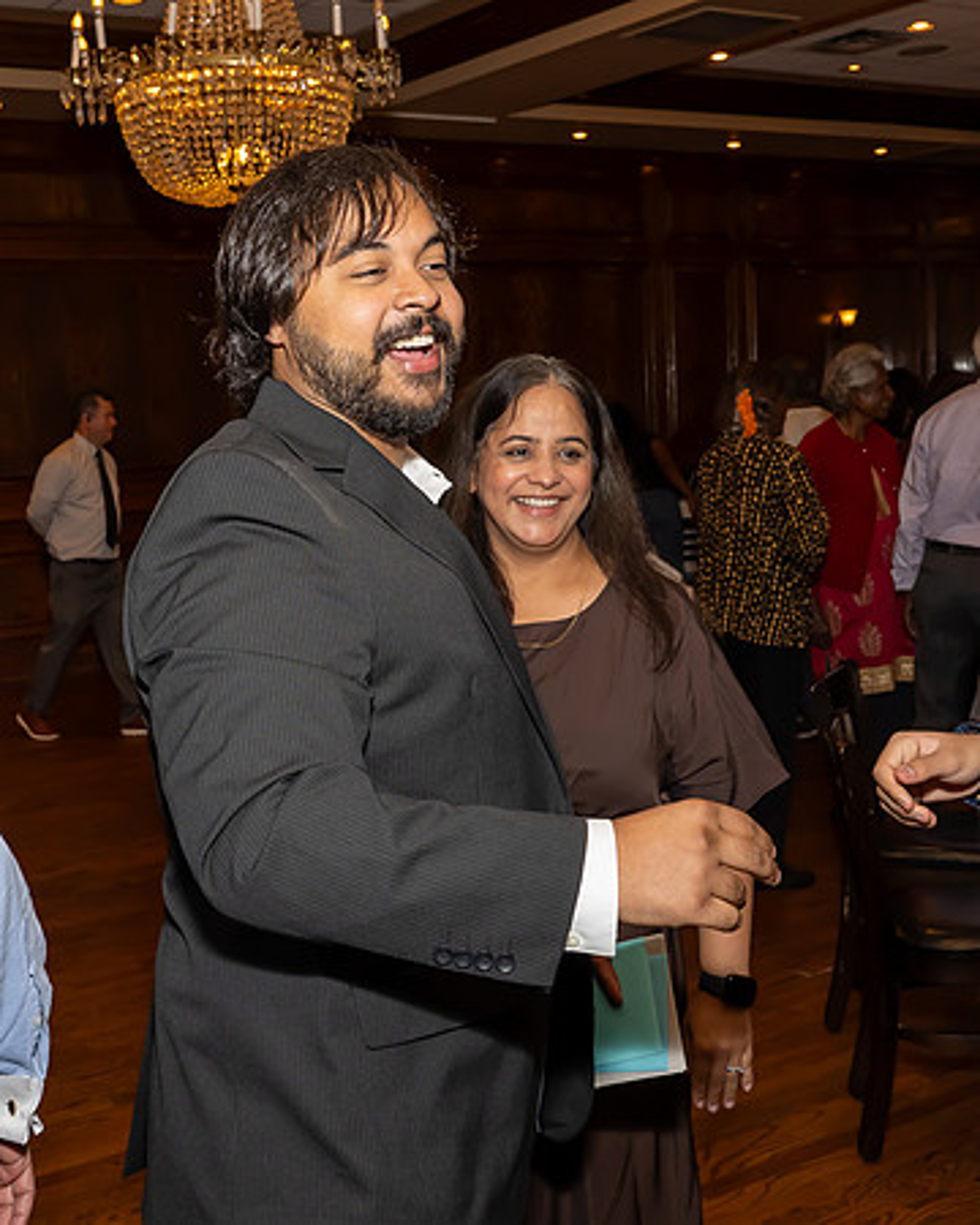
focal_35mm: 45
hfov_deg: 33.4
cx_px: 388
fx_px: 1627
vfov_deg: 41.3
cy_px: 622
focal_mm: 24
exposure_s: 1/250
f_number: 7.1
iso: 500
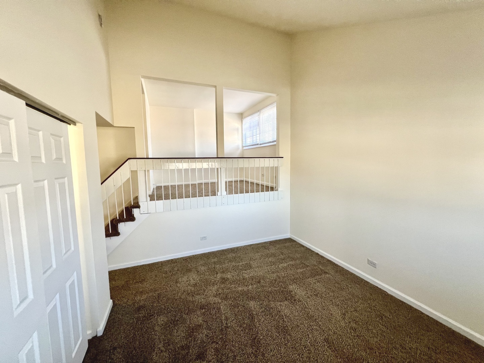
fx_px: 182
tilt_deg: -3.8
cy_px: 182
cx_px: 242
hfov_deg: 106.2
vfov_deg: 89.9
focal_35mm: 13
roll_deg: +1.0
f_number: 1.8
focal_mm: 1.57
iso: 200
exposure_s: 1/120
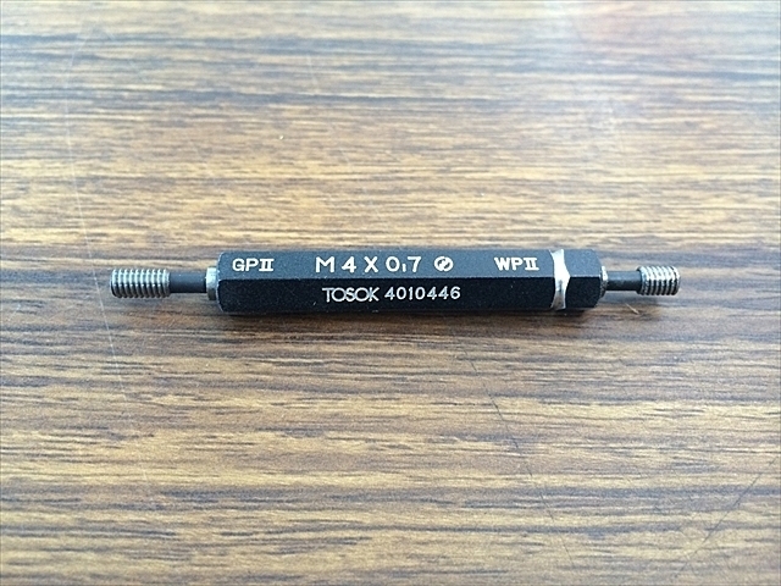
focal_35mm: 30
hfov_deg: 60.0
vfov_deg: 46.8
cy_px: 293
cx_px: 390
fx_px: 677
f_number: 2.2
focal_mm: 4.12
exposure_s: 1/30
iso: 160
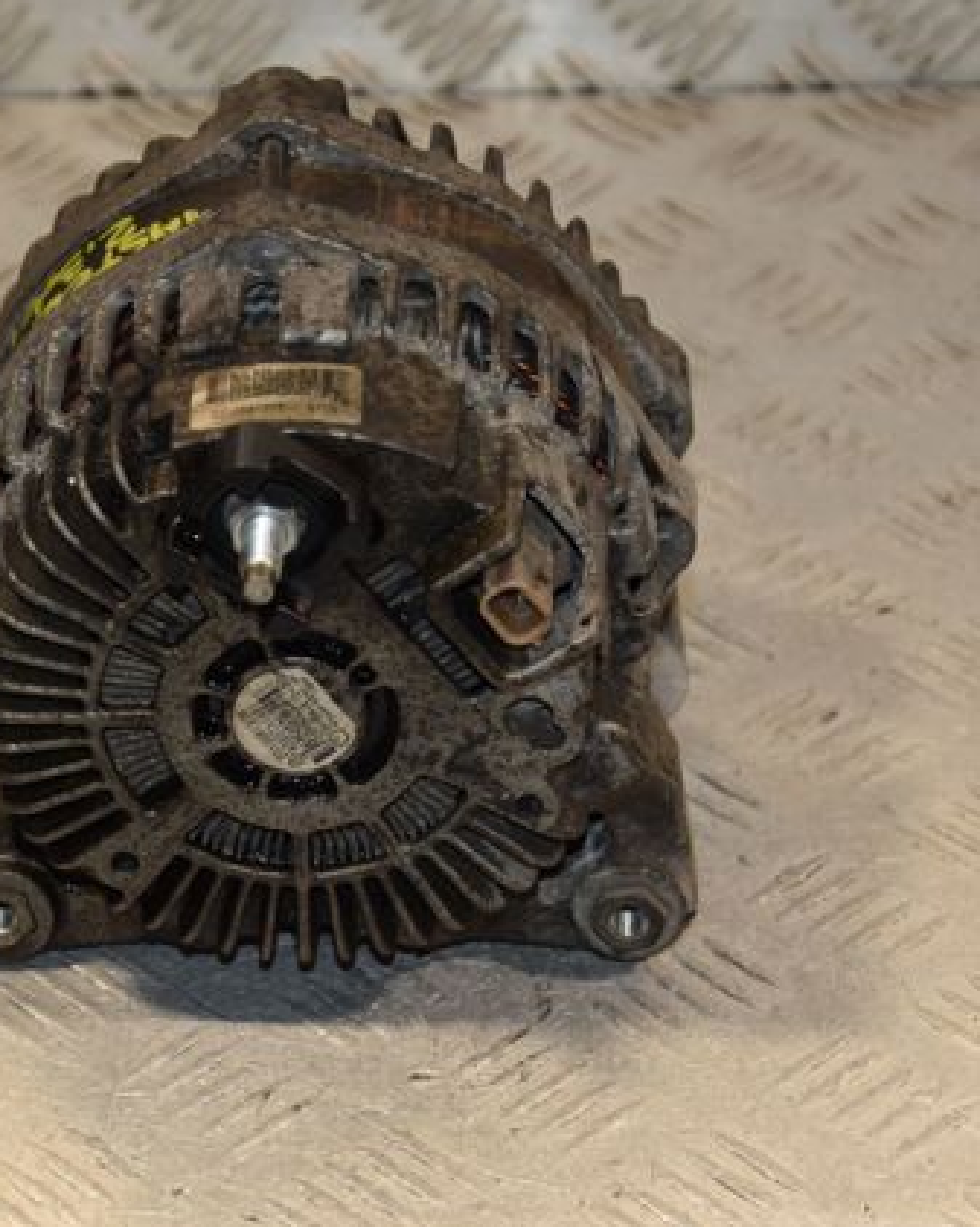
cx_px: 337
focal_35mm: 141
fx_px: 5118
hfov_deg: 10.9
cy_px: 611
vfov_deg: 13.7
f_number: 5.3
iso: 800
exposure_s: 1/200
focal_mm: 66
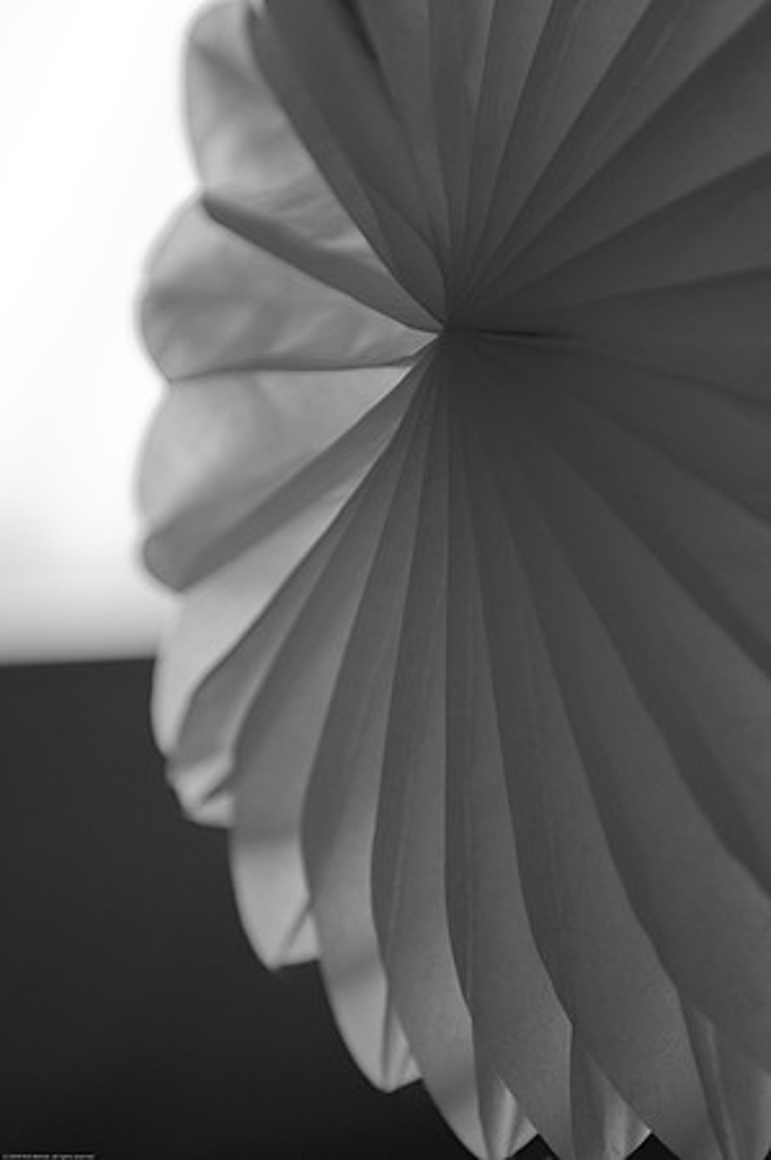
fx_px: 3381
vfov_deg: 19.5
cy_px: 580
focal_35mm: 105
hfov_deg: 13.0
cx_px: 386
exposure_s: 1/250
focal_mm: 70
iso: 200
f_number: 2.8
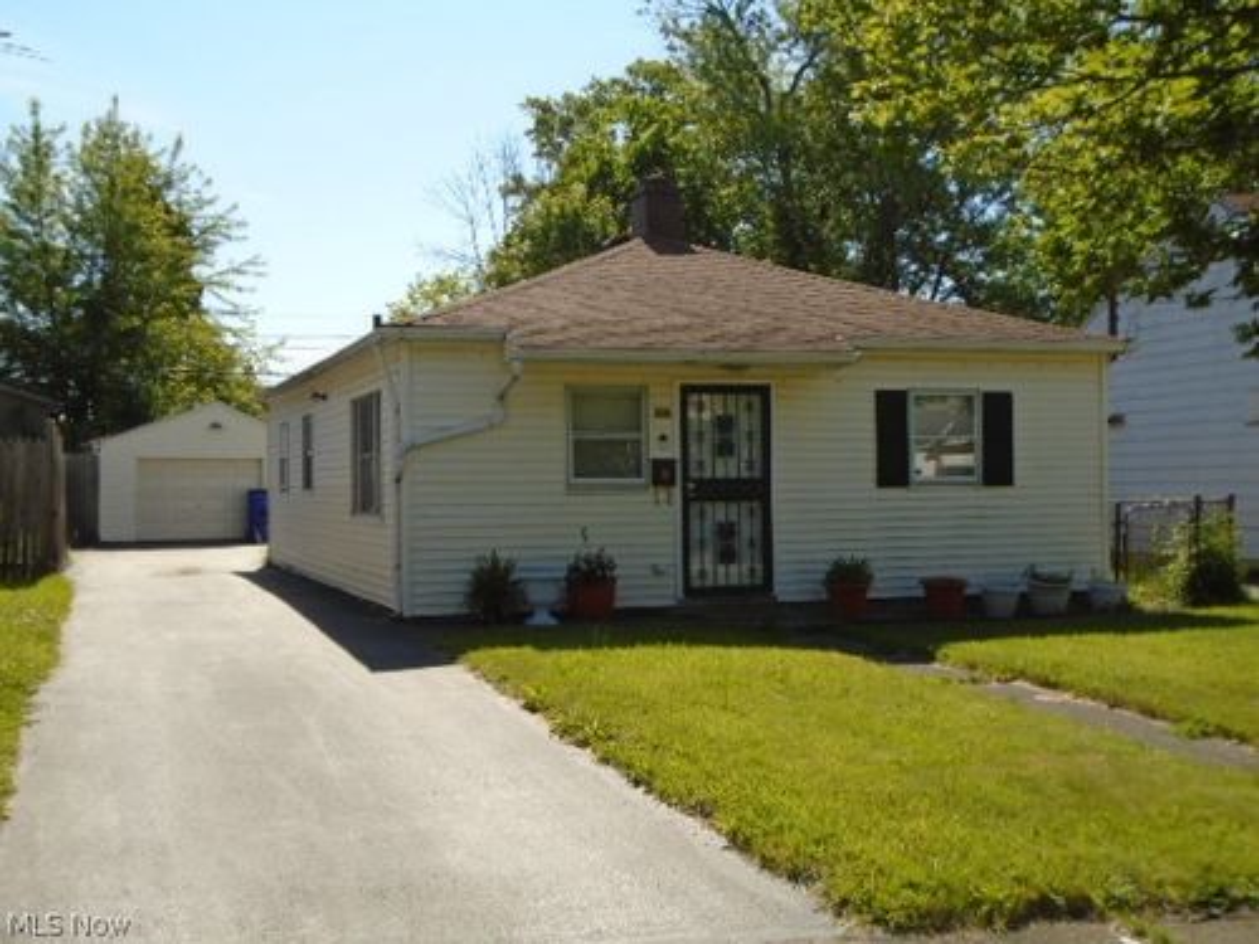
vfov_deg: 34.3
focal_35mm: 42
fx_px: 1528
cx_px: 630
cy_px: 472
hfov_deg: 44.8
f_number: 4.1
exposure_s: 1/500
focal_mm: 7.4
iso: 100
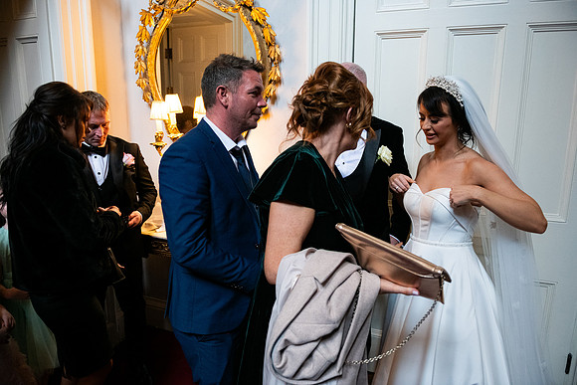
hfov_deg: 73.7
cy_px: 192
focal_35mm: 24
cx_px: 288
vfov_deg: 53.2
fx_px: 385
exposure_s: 1/160
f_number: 3.5
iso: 1600
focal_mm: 24
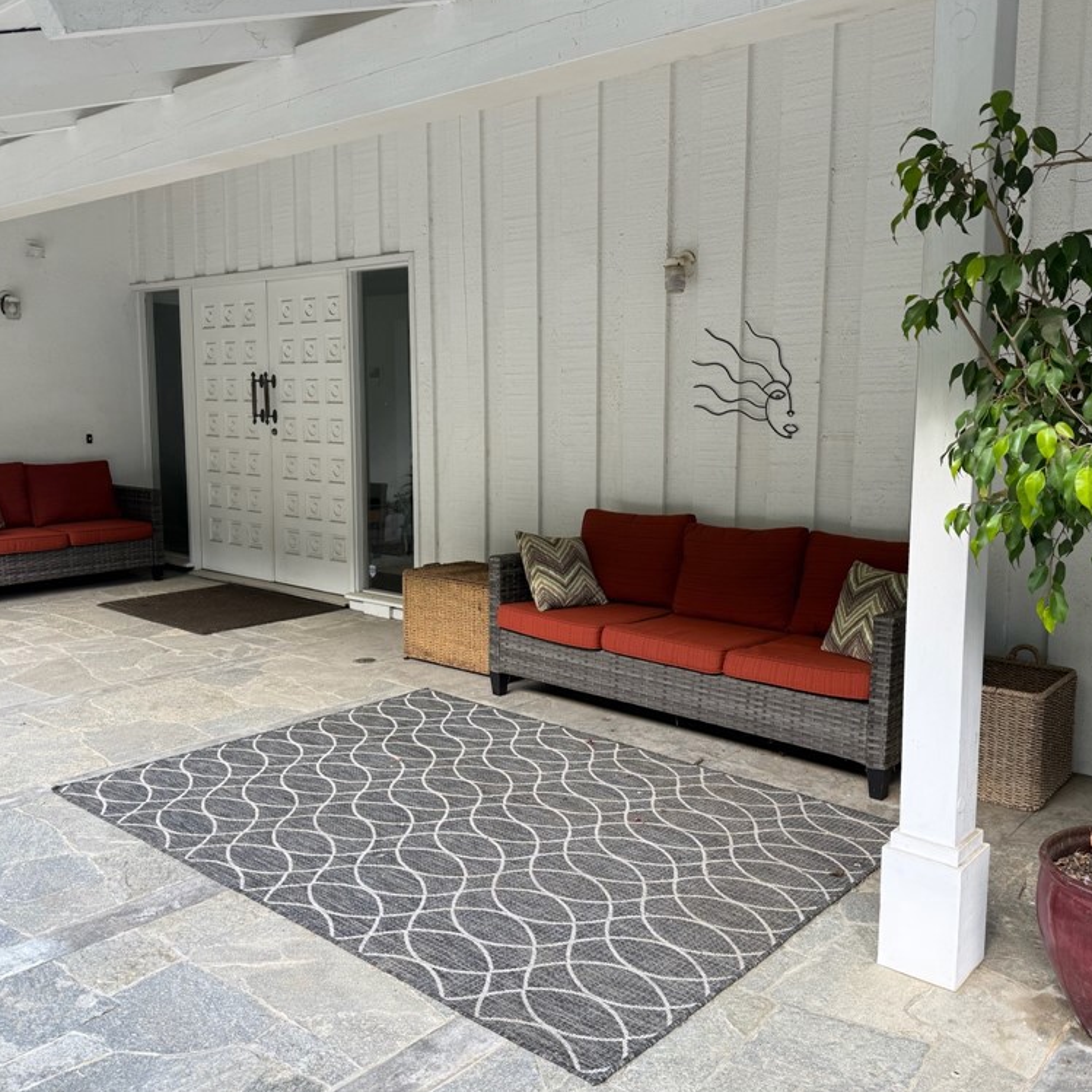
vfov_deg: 55.6
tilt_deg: -7.4
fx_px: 1035
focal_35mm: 29
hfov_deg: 55.3
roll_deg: -0.8
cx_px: 641
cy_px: 551
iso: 80
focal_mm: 6.76
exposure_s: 1/288
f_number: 1.78
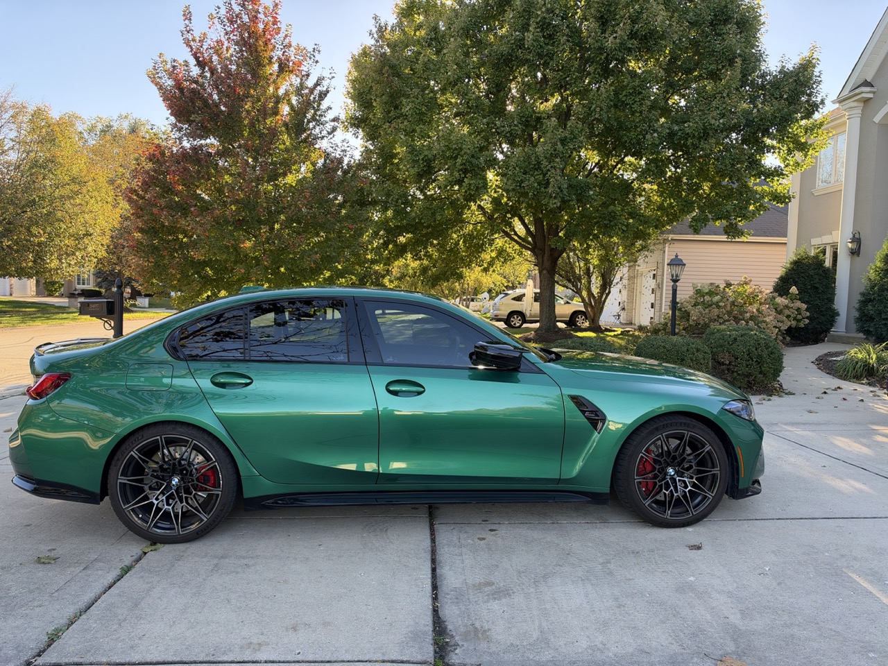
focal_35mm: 24
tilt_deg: -3.3
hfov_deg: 71.6
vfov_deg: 56.8
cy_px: 333
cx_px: 444
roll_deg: -1.8
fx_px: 616
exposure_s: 1/300
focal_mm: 6.93
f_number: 1.8
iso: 80
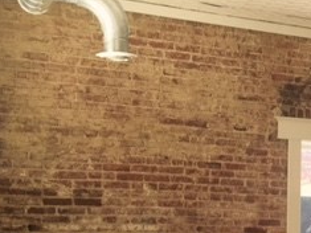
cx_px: 337
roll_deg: -1.8
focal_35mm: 79
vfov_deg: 18.4
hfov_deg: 23.3
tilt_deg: +2.8
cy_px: 205
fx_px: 709
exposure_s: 1/40
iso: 32
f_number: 2.2
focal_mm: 4.15
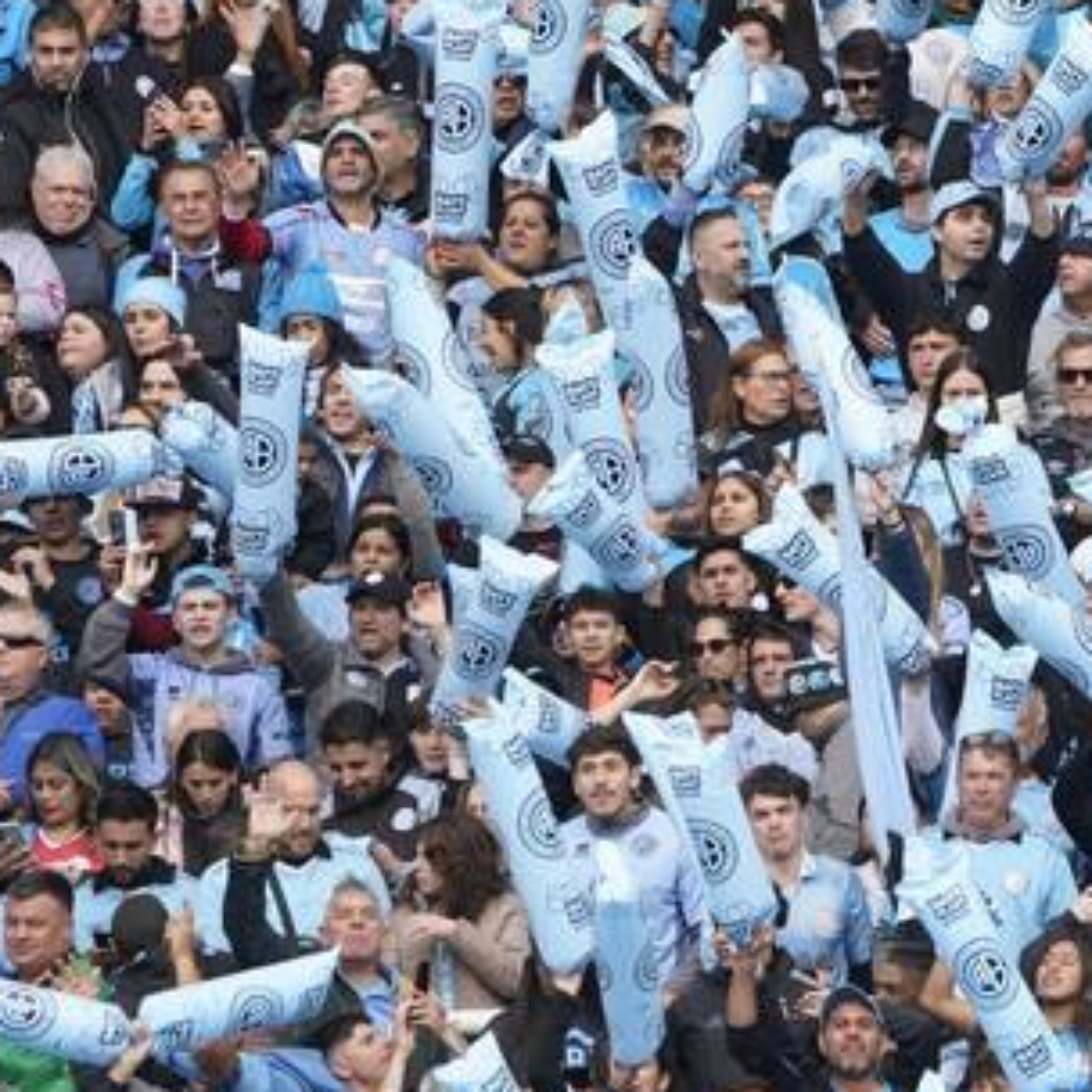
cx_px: 1132
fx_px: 43150
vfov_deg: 1.4
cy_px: 334
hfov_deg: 1.4
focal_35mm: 1209
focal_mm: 600
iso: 800
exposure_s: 1/1000
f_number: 6.3
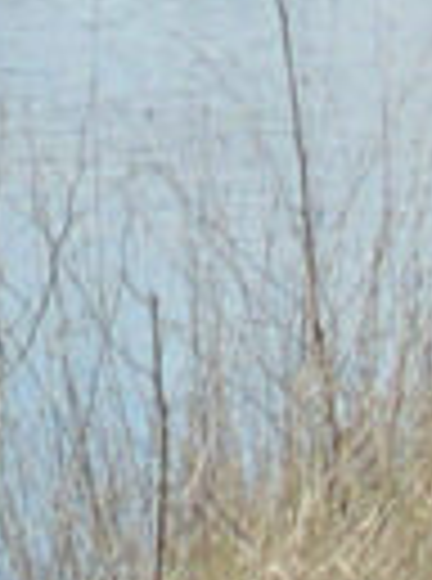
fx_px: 7191
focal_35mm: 430
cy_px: -688
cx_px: 261
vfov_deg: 4.5
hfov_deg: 3.4
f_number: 5.4
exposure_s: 1/182
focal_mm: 8.2
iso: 100
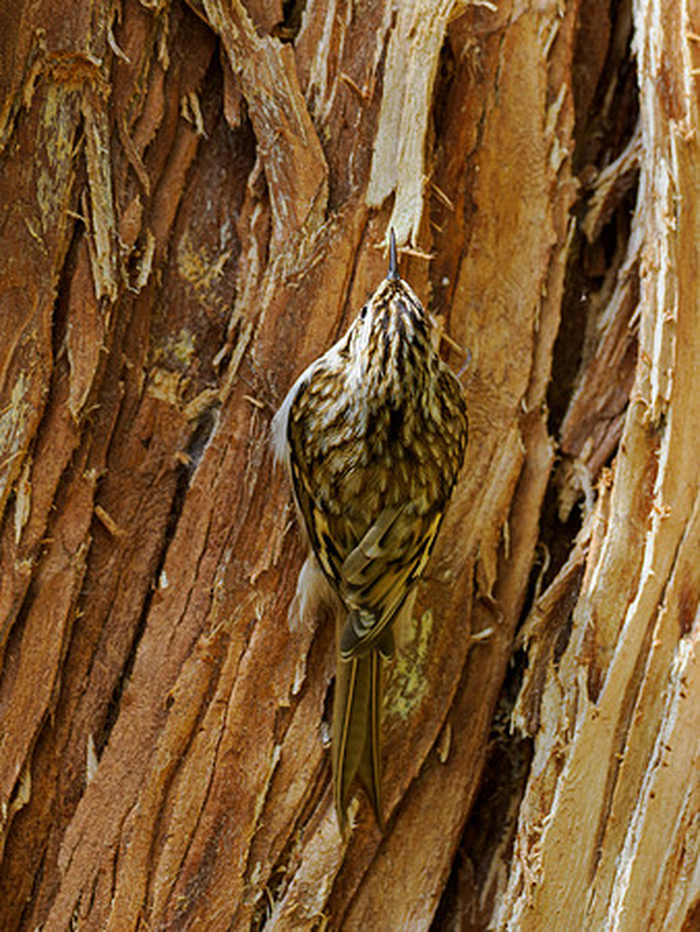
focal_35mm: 1009
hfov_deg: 1.5
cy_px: 490
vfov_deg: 2.0
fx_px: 27175
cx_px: 584
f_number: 4
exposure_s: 1/800
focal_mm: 300
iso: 1000
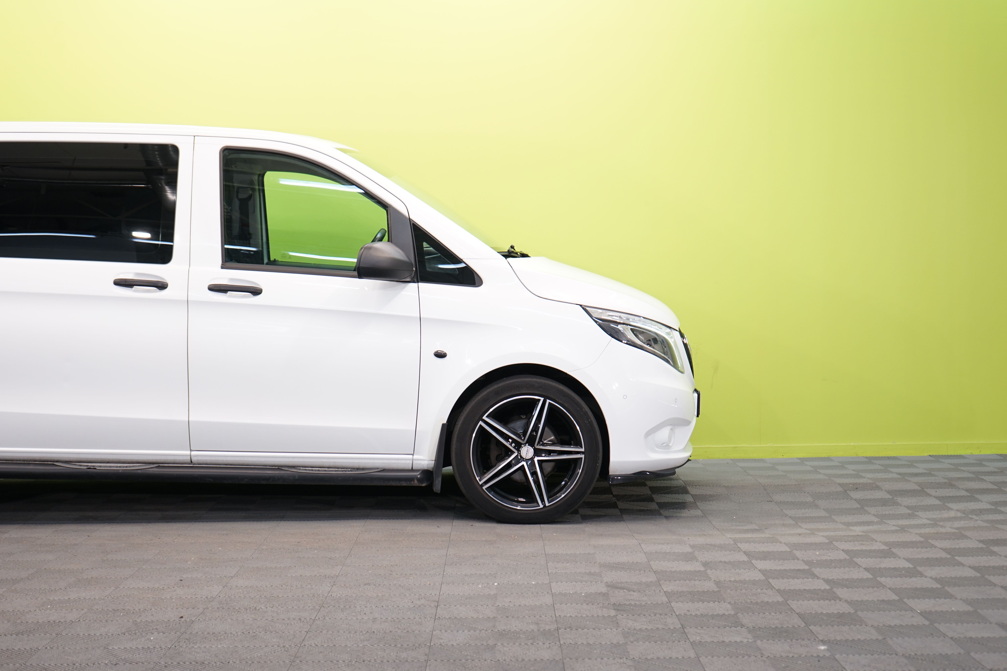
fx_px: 1566
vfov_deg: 24.2
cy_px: 336
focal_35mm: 56
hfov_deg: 35.6
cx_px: 504
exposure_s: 1/25
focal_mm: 56
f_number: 5
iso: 400
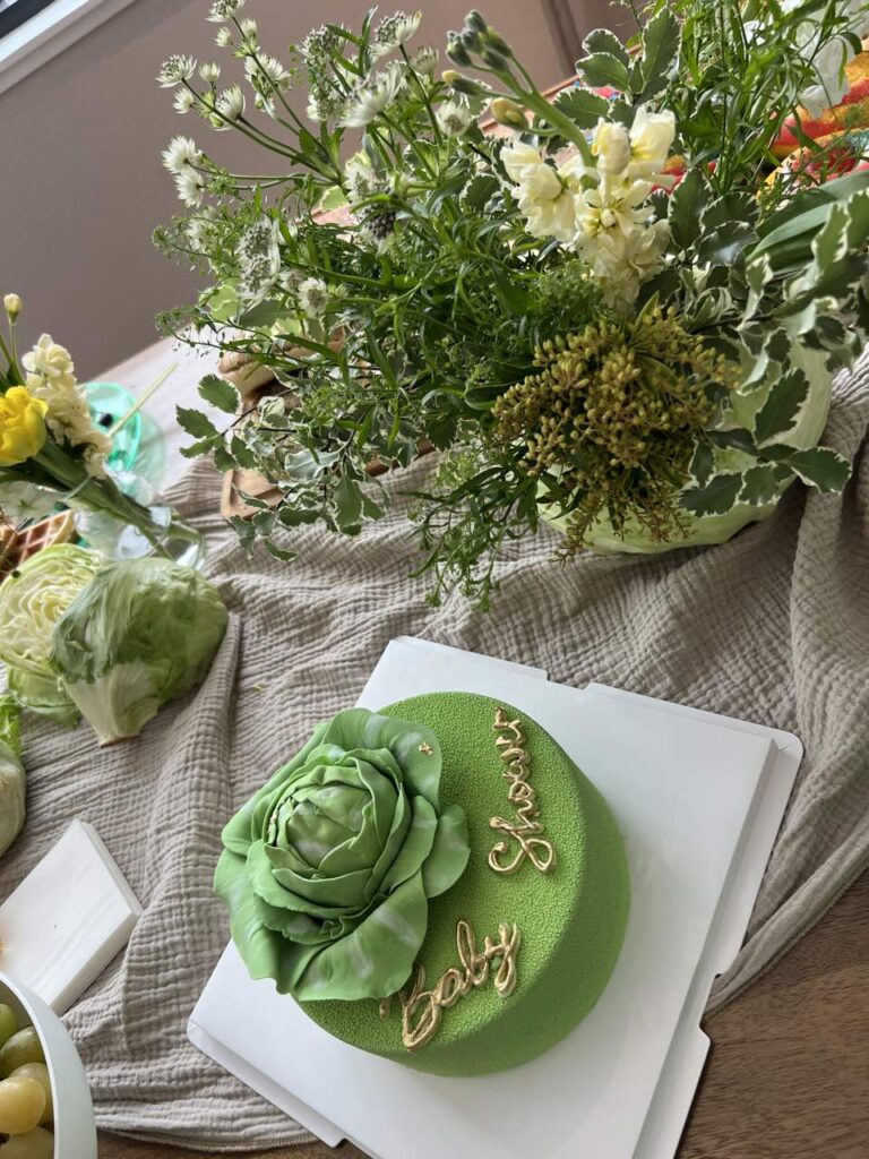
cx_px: 434
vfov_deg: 67.3
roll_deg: +38.4
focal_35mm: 26
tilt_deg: -44.9
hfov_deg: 53.1
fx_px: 870
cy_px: 580
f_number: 1.5
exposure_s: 1/120
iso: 80
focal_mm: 5.7
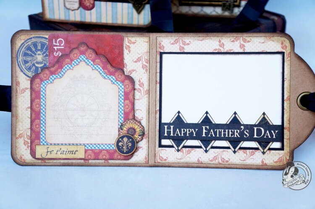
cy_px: 104
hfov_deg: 36.9
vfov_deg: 25.0
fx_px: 472
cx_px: 158
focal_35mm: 54
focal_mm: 36
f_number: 4.5
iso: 400
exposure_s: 1/100
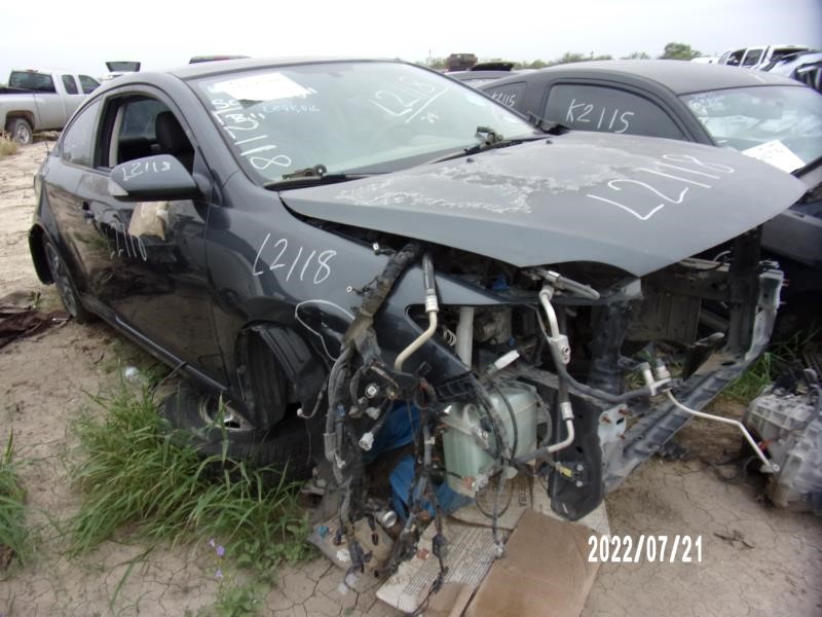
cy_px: 308
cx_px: 411
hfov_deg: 71.6
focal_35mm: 24
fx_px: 570
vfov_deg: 56.8
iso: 80
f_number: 3.3
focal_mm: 4.3
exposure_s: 1/150
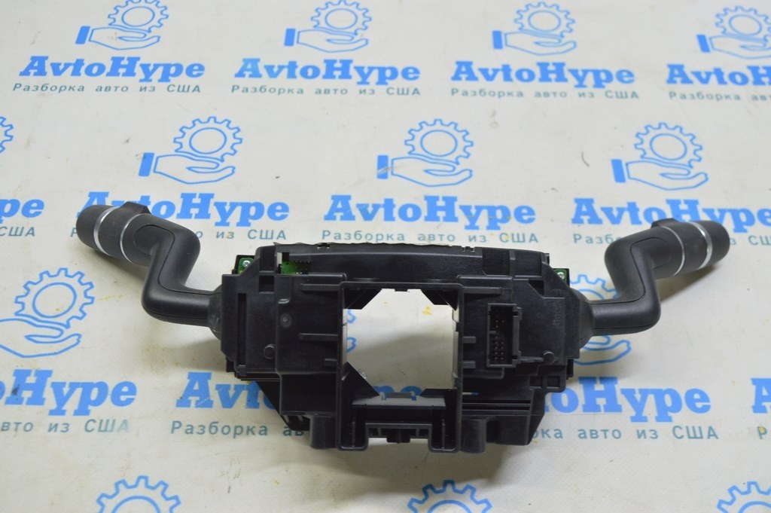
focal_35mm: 40
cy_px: 256
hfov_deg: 48.0
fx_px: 867
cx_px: 386
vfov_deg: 33.0
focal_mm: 27
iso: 400
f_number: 5.6
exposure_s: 1/20
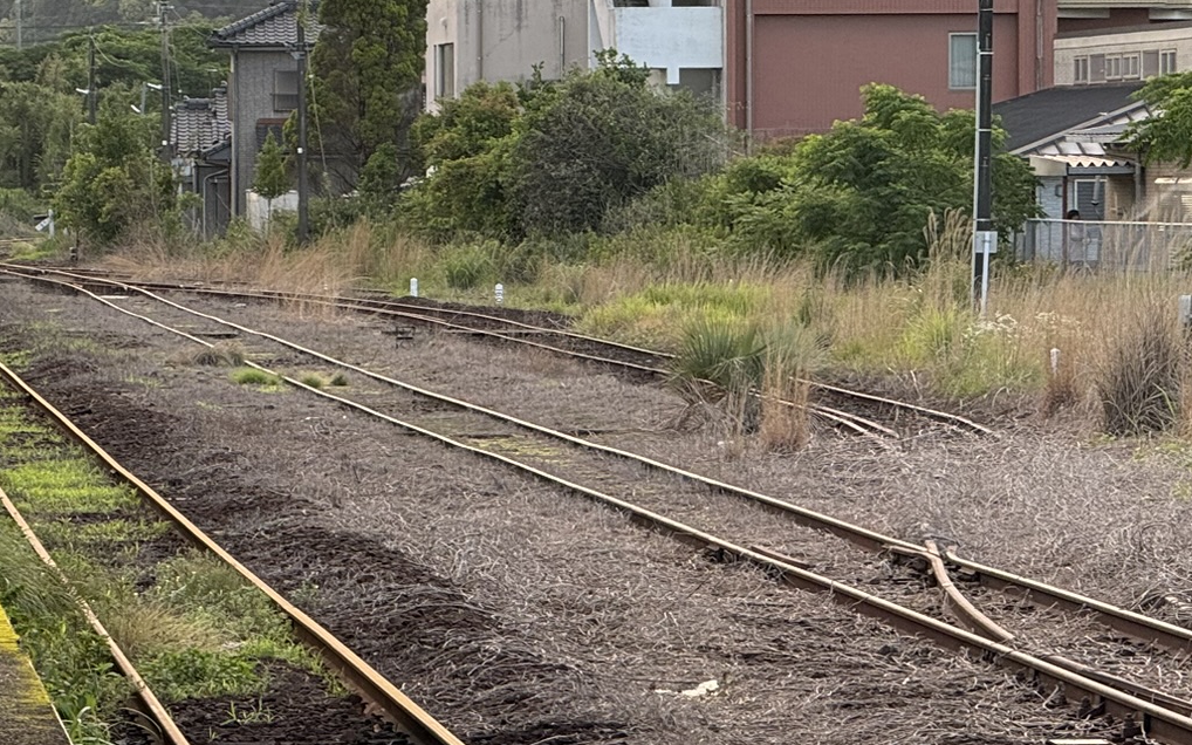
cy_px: 447
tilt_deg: -1.8
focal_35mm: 256
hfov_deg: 8.2
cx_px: 241
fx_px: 8315
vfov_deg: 5.1
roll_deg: +0.4
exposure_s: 1/133
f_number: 2.8
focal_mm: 15.66
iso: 64
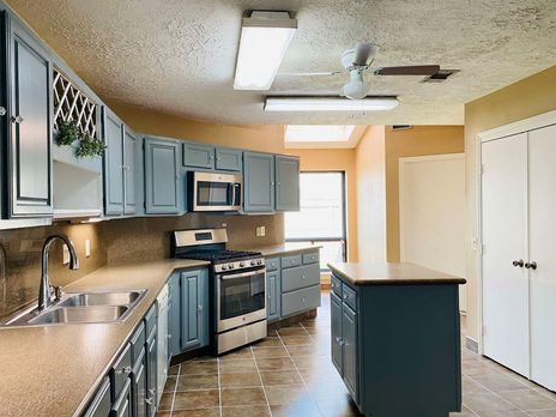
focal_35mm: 28
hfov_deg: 63.4
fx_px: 450
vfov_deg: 49.7
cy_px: 215
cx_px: 264
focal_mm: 4.25
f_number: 1.8
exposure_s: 1/60
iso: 125
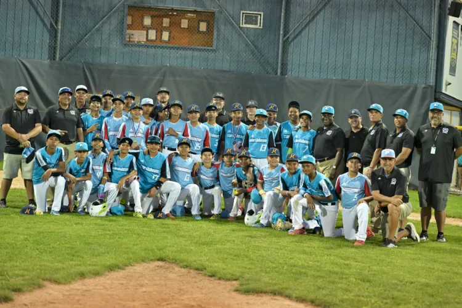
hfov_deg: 28.8
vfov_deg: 19.5
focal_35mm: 70
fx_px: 898
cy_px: 154
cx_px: 231
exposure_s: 1/400
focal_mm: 70
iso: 4500
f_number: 4
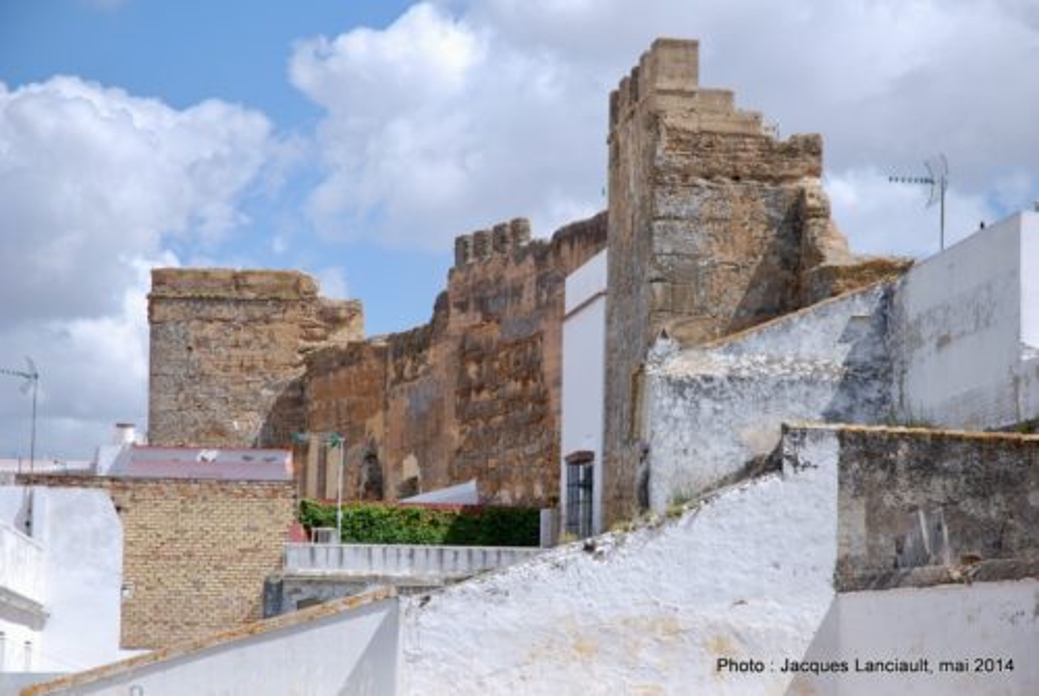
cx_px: 520
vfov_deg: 13.1
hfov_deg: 19.4
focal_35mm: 105
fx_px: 3035
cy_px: 348
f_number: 5.6
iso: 125
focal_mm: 70
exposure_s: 1/500
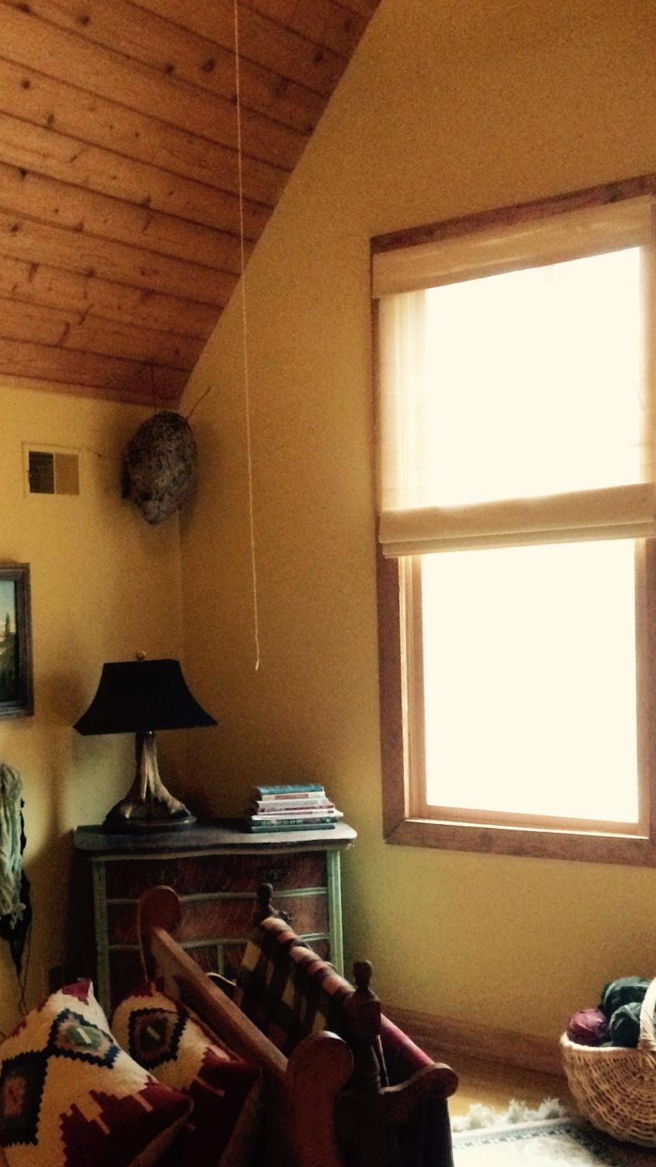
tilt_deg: -4.5
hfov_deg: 27.3
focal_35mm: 43
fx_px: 1330
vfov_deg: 47.2
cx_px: 160
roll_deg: +3.9
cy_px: 676
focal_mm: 4.15
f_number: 2.2
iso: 320
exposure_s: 1/30
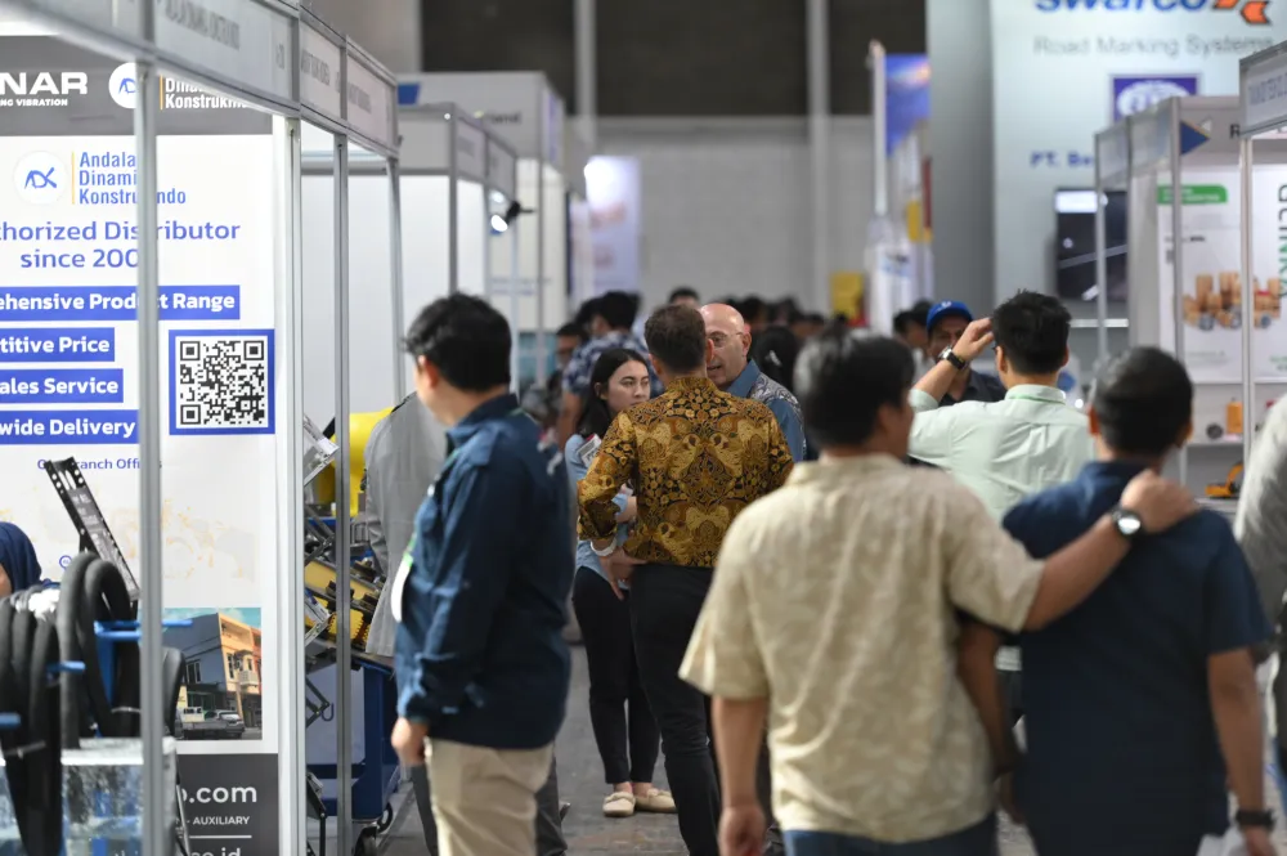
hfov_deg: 14.7
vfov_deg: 9.8
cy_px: 428
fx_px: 5001
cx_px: 644
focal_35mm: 140
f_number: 3.2
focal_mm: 140
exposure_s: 1/200
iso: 1600
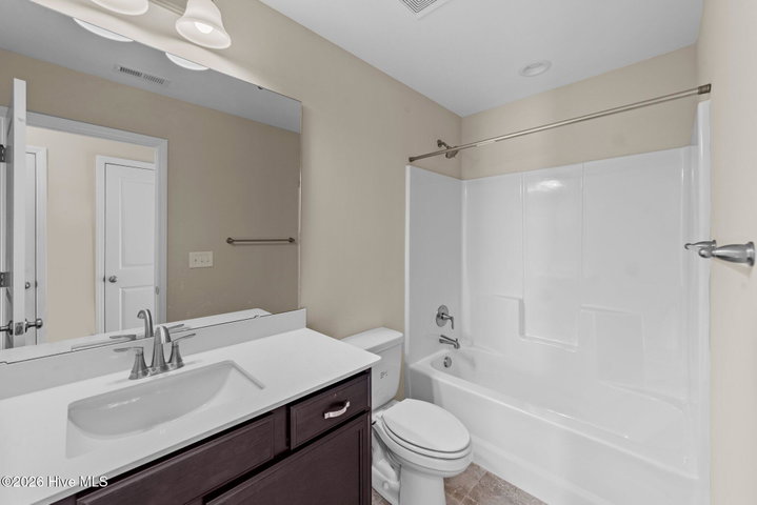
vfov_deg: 81.3
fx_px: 294
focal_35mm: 14
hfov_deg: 104.2
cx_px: 378
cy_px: 252
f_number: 9
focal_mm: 14
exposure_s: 1/3
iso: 100
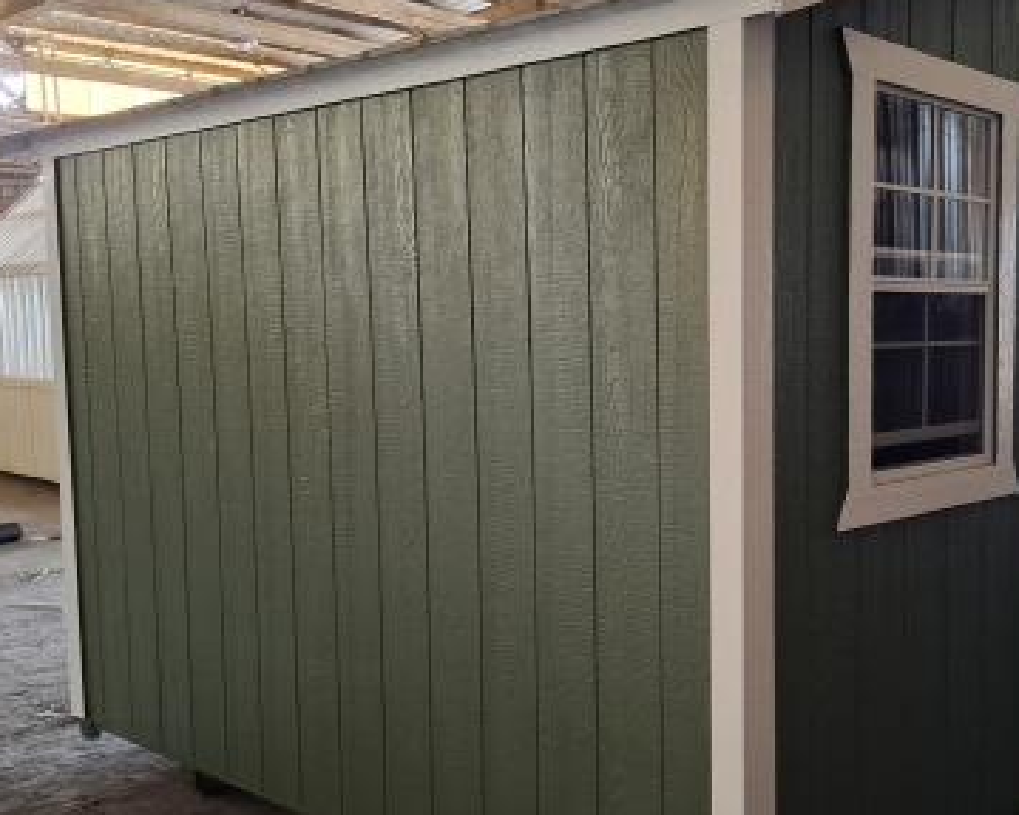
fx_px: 1206
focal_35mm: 40
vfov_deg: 37.3
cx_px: 695
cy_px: 432
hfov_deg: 45.0
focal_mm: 5.54
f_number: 1.8
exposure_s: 1/24
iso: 400
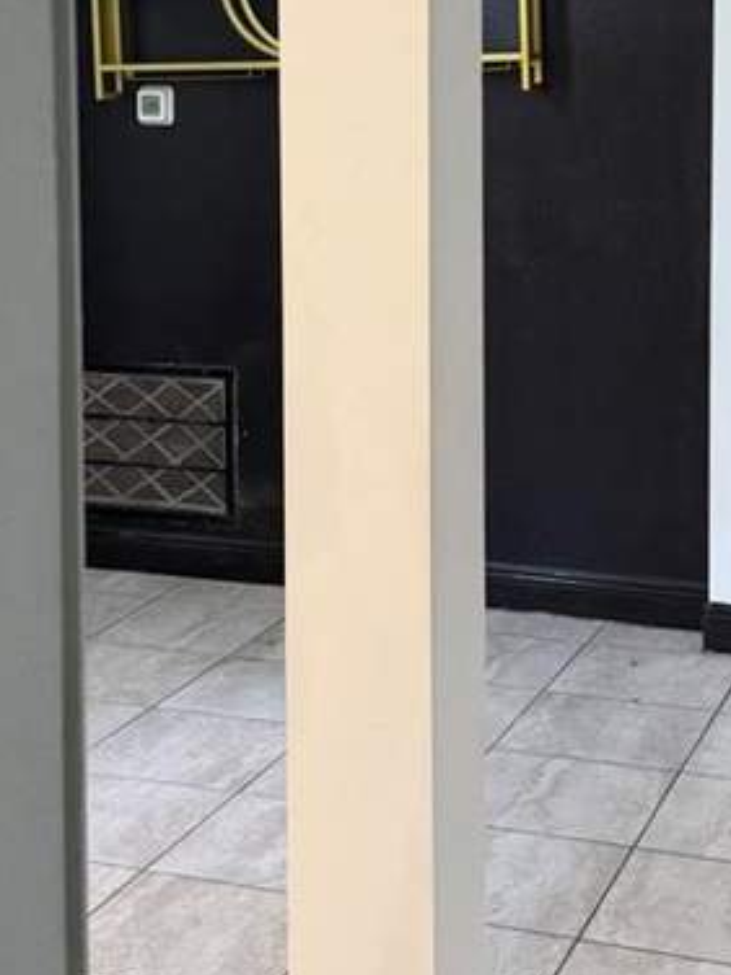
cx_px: 410
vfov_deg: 28.0
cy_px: 213
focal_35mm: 68
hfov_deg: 21.6
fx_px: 1915
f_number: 1.78
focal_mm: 6.76
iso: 100
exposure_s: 1/120
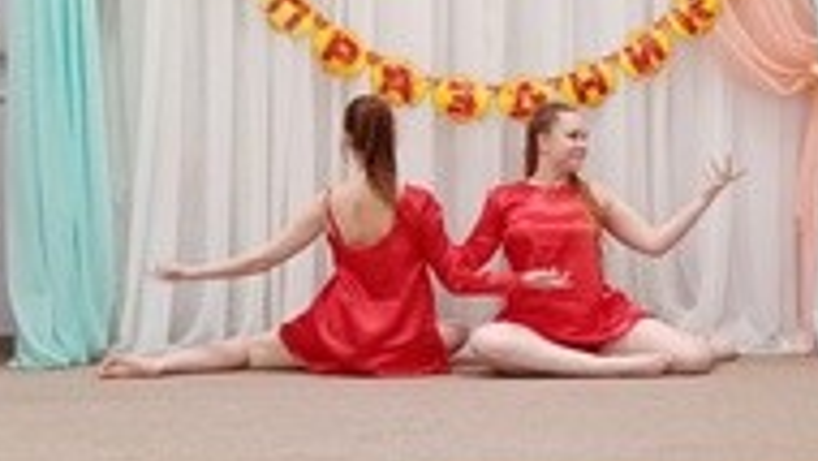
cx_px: 521
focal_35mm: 67
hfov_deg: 31.3
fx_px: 1454
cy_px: 310
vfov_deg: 18.0
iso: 251
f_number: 1.8
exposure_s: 1/33.3
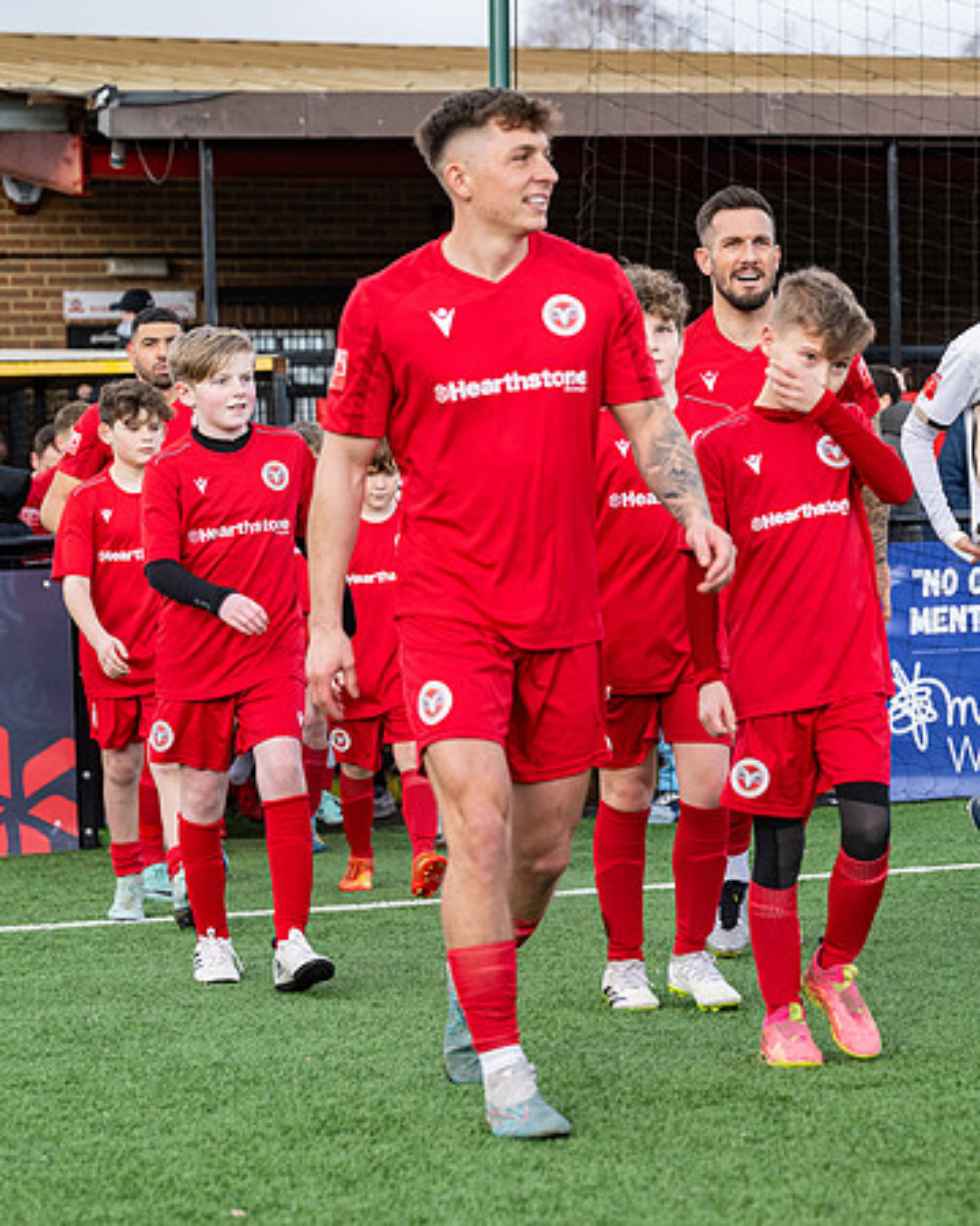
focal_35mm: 106
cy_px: 613
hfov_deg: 14.5
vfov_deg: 18.1
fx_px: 3845
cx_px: 677
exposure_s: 1/1600
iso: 800
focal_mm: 70
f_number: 4
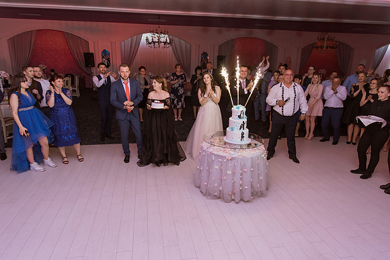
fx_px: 260
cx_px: 195
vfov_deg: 53.2
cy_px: 130
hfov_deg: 73.7
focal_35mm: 24
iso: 1000
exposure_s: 1/125
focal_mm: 24
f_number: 2.8
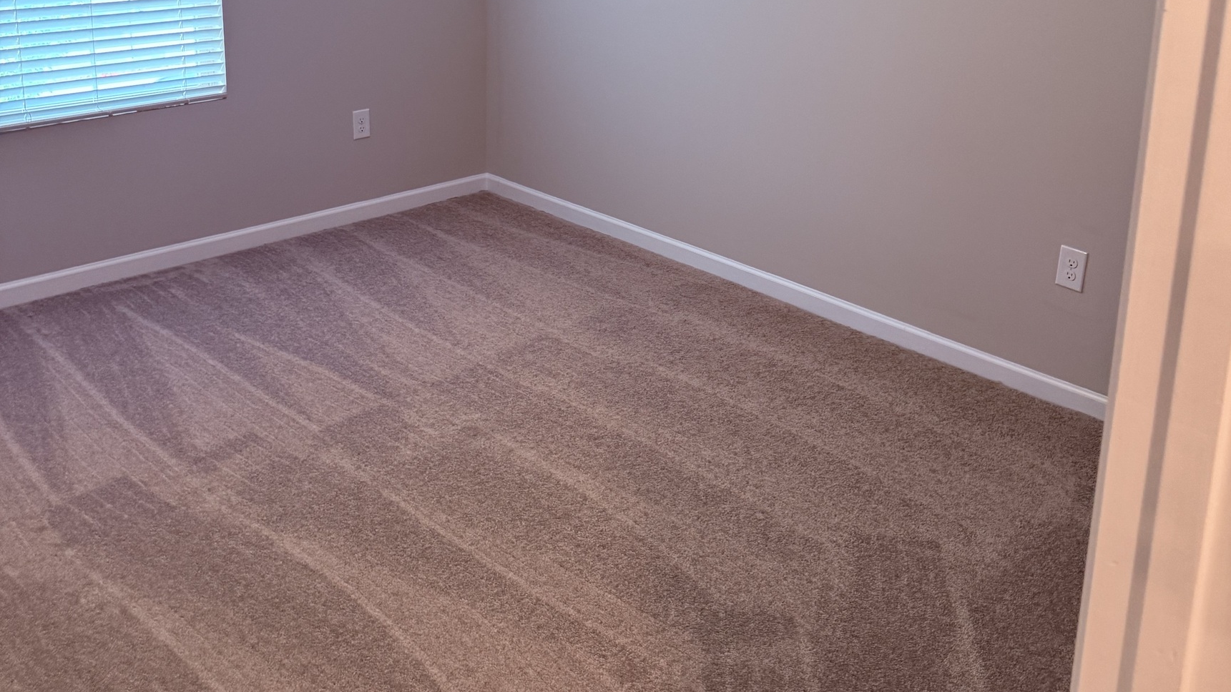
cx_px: 617
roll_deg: -3.6
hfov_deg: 56.6
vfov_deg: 32.5
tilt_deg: -13.1
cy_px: 104
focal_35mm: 35
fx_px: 1142
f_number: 1.78
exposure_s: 1/60
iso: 250
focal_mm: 6.76
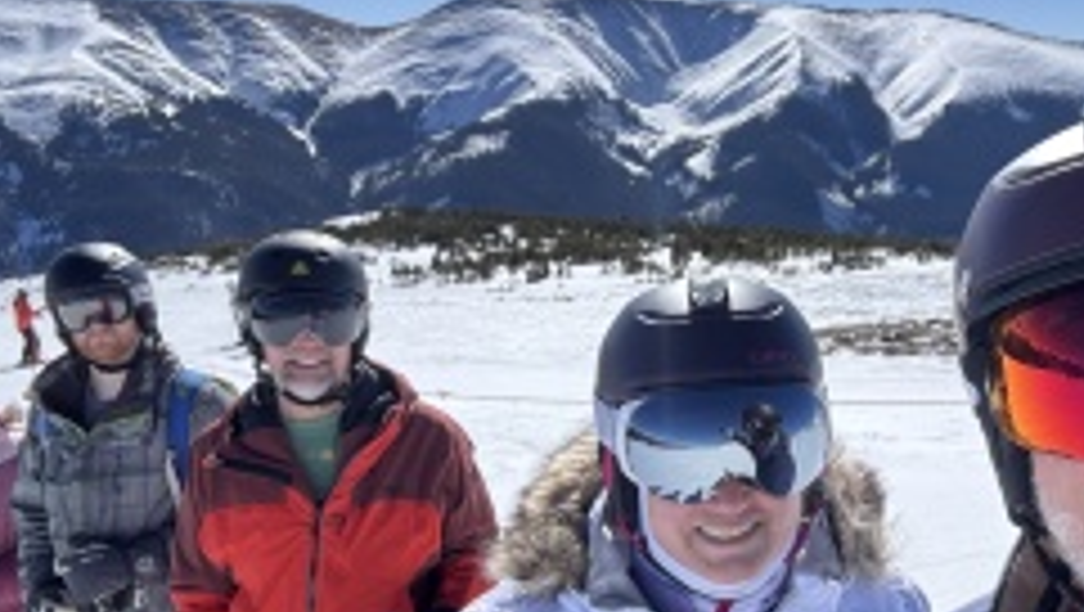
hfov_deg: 52.4
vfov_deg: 31.1
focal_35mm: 38
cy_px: 400
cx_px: 643
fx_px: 1093
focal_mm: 2.69
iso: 25
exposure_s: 1/1000
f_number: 1.9
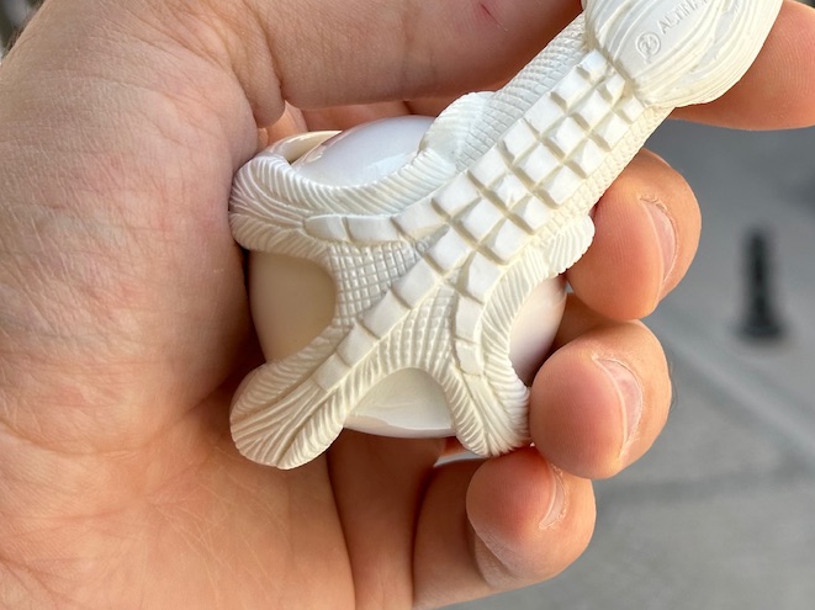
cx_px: 652
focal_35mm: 93
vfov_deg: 15.7
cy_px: 39
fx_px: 2188
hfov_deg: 20.8
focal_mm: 6.86
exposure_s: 1/464
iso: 64
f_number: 1.78
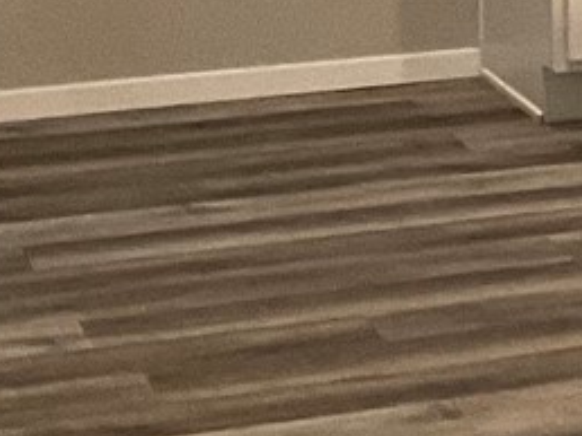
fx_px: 3628
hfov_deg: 8.0
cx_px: 1665
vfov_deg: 6.7
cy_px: -341
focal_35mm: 216
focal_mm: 3
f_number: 1.8
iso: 125
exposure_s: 1/60
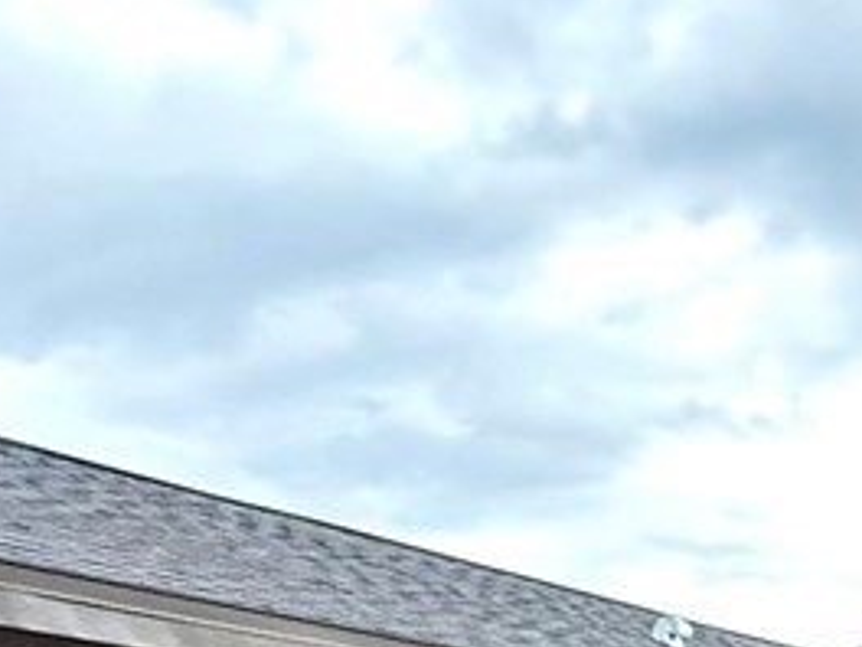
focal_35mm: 85
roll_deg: +0.3
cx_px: 522
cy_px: 993
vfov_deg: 15.8
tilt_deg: +1.0
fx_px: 2117
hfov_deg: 23.0
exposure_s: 1/486
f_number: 2.2
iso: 64
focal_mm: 2.22
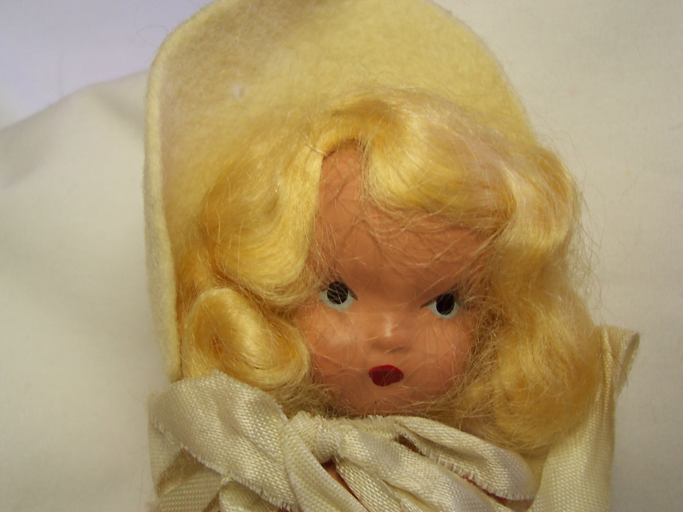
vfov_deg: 38.7
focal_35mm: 37
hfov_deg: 50.1
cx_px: 342
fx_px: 730
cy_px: 256
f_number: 2.8
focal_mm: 5.6
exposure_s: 1/125
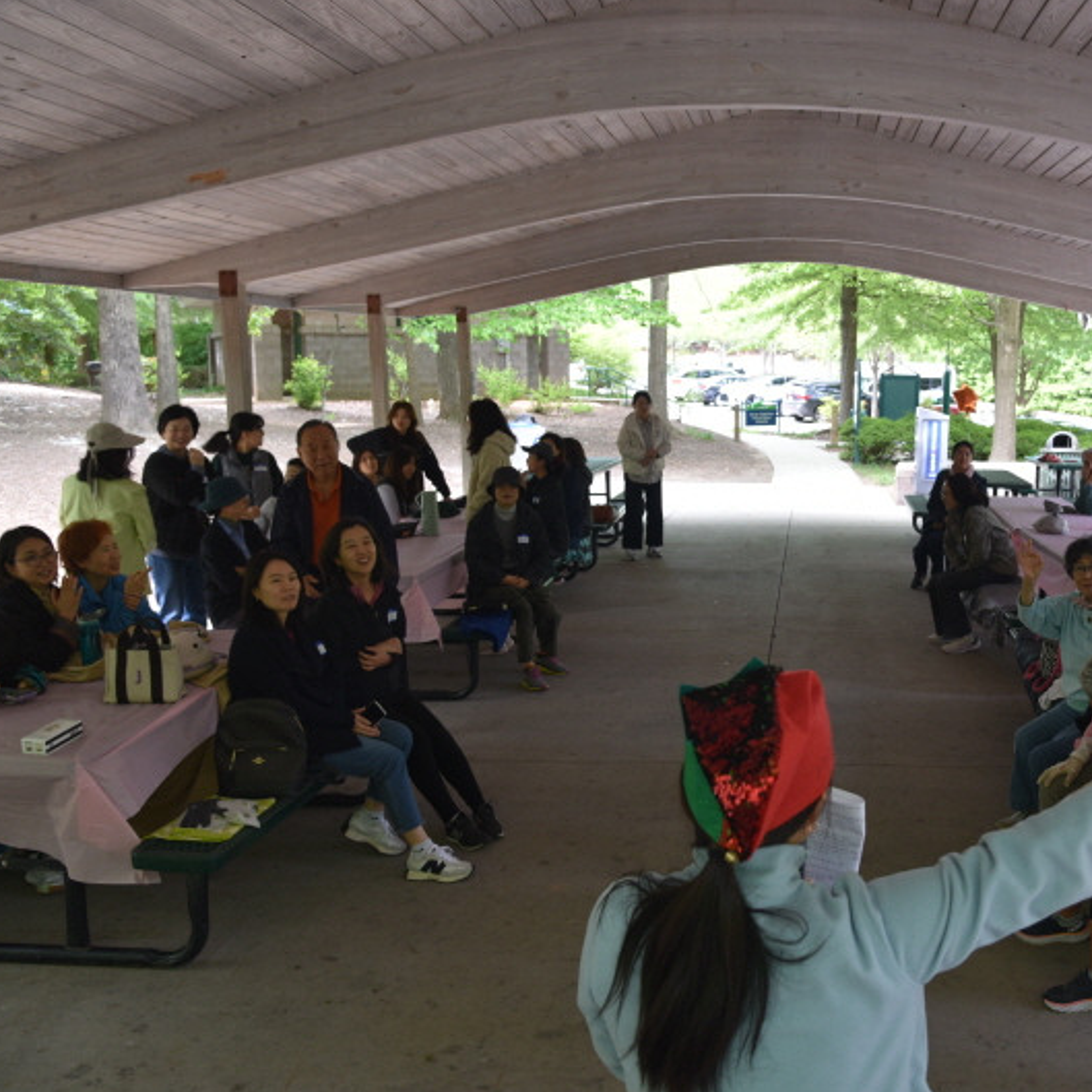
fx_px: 1285
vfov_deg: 46.0
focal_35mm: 36
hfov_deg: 44.7
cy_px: 545
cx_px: 797
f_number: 5
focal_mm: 28
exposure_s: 1/100
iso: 400
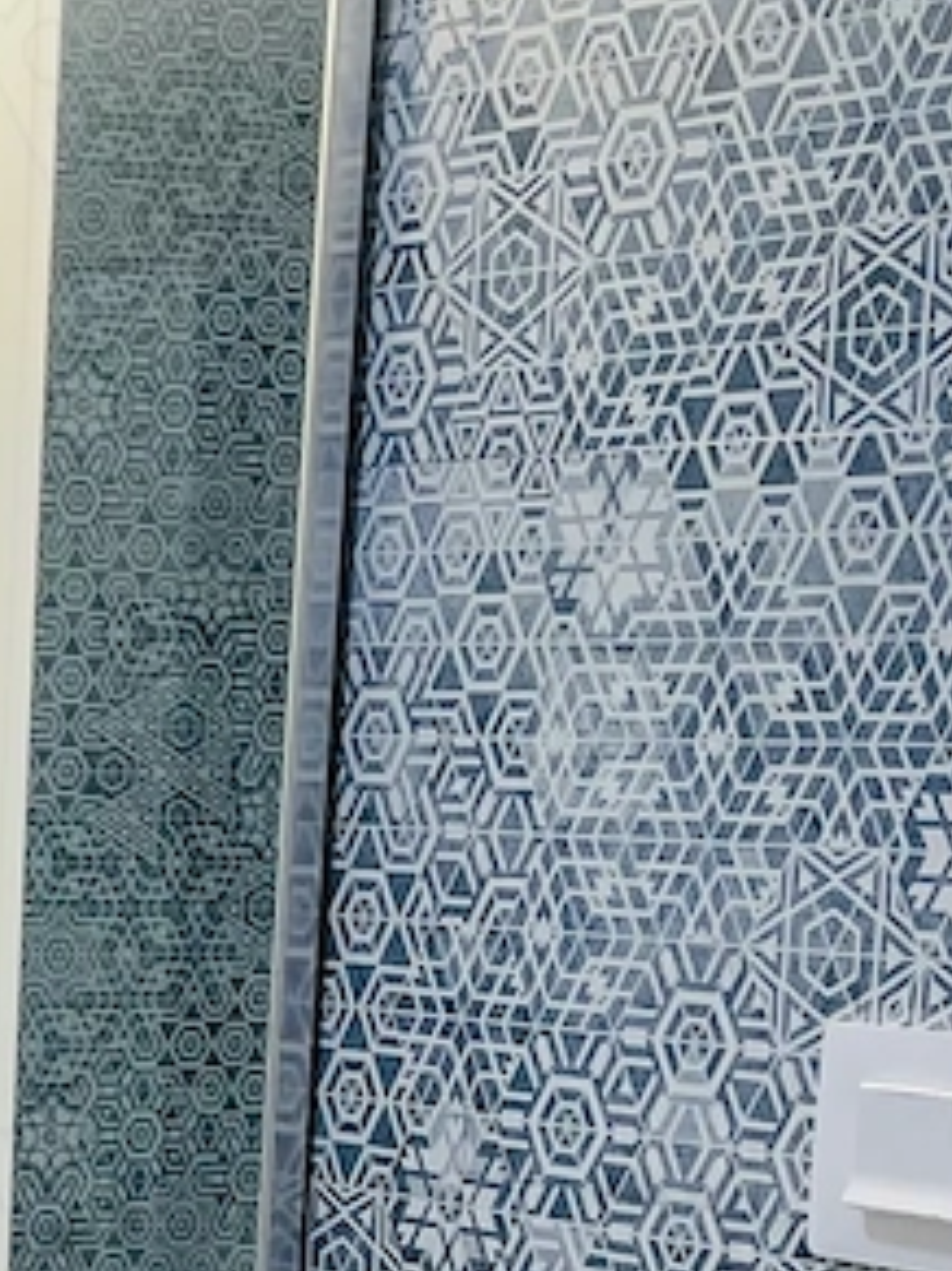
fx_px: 4367
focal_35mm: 119
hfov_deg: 11.0
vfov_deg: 16.4
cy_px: 1127
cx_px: -1096
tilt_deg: -5.3
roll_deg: -1.6
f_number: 1.6
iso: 50
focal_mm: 4.2
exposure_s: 1/100
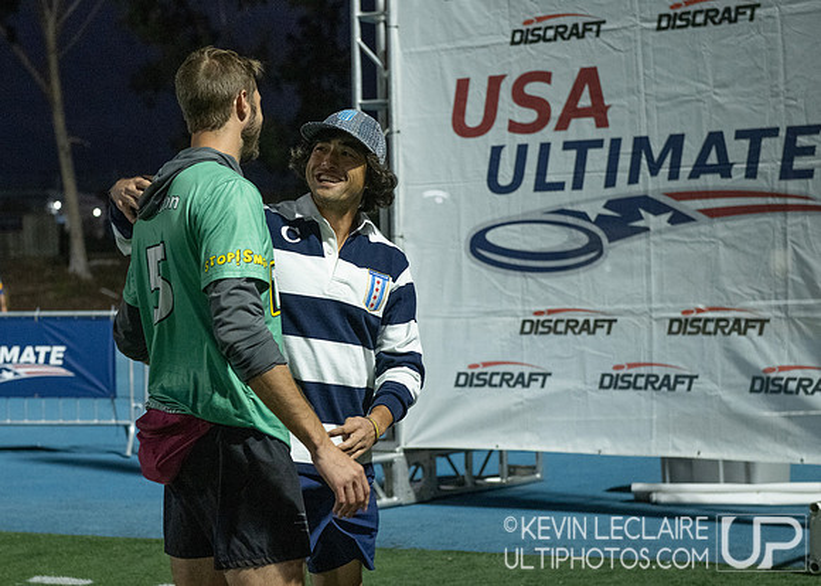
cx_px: 326
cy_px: 288
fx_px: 1892
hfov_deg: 24.4
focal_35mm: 81
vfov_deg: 17.6
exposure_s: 1/320
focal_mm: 66
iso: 6400
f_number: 4.5
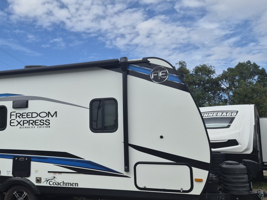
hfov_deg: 52.4
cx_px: 80
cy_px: 109
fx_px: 262
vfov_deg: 41.8
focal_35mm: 34
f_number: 1.8
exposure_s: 1/5856
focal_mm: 5.4
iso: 80
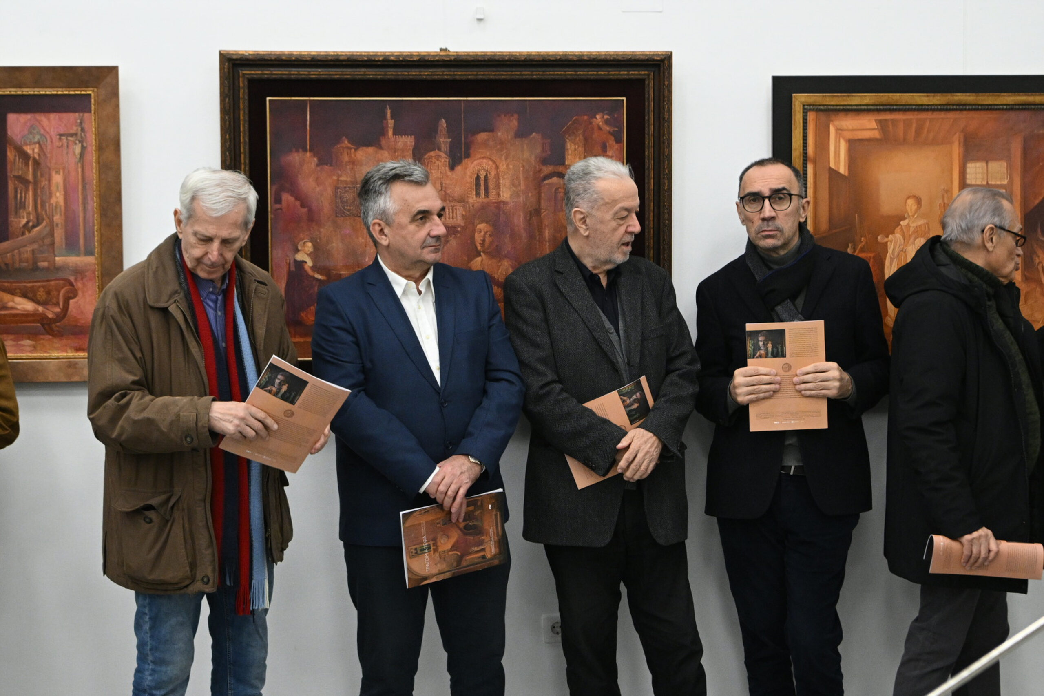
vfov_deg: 18.2
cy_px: 348
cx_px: 522
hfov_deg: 27.0
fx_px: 2175
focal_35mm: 75
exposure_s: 1/400
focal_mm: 50
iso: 3200
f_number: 4
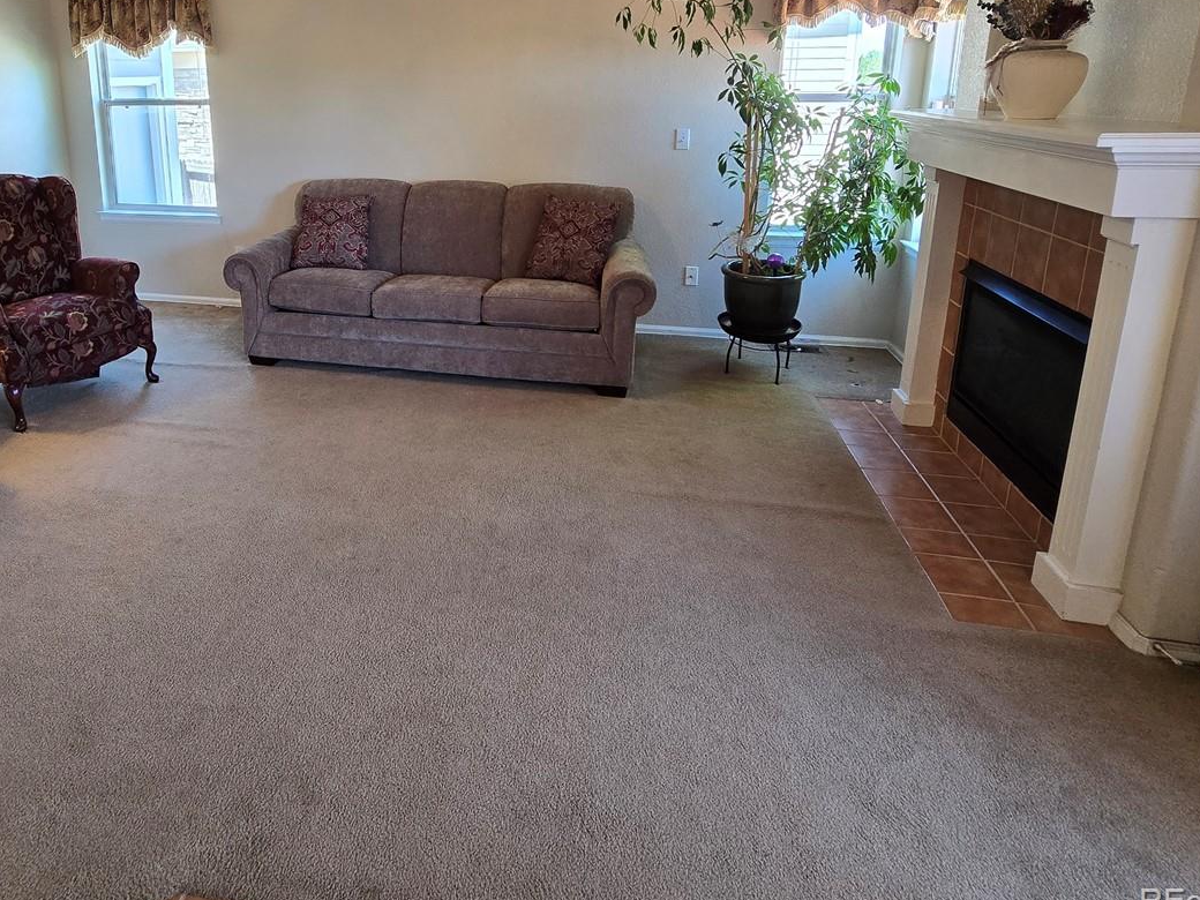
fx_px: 693
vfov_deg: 62.5
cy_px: 233
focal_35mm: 20
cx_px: 404
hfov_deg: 79.2
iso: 200
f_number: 2.2
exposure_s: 1/60
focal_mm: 2.2
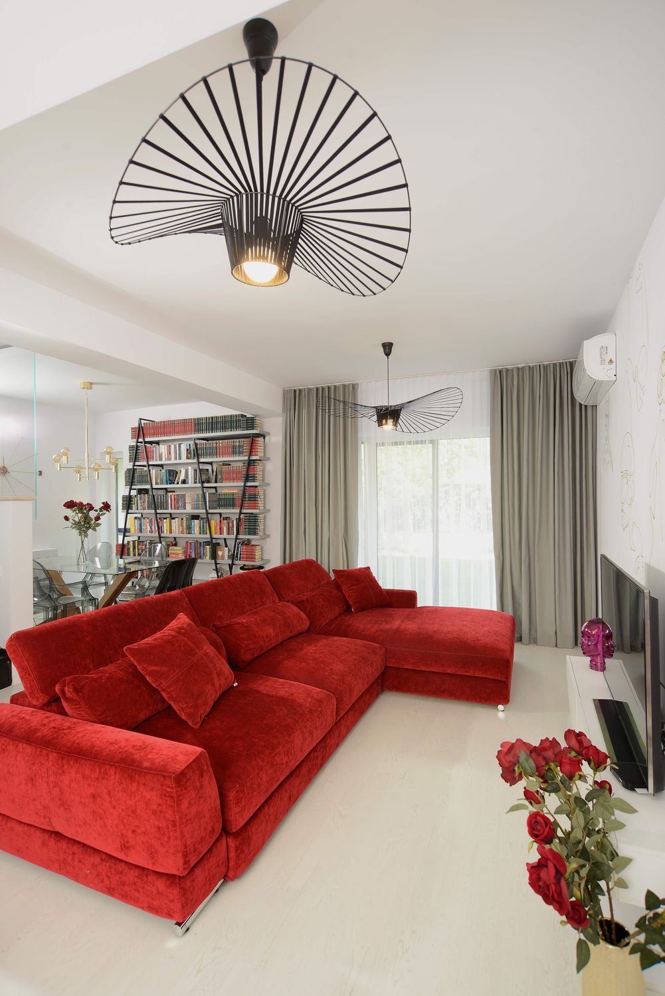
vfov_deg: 90.0
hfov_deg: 67.4
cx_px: 332
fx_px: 498
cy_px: 498
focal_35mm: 18
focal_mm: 18
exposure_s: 1/5
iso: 100
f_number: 8
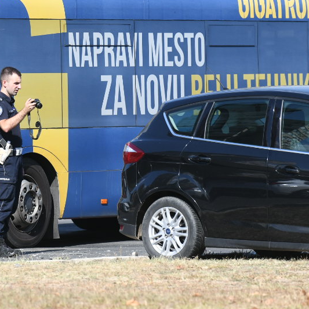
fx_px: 5221
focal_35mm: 517
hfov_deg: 3.4
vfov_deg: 3.4
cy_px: 68
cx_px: -28
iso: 800
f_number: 4
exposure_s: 1/6400
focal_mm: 200
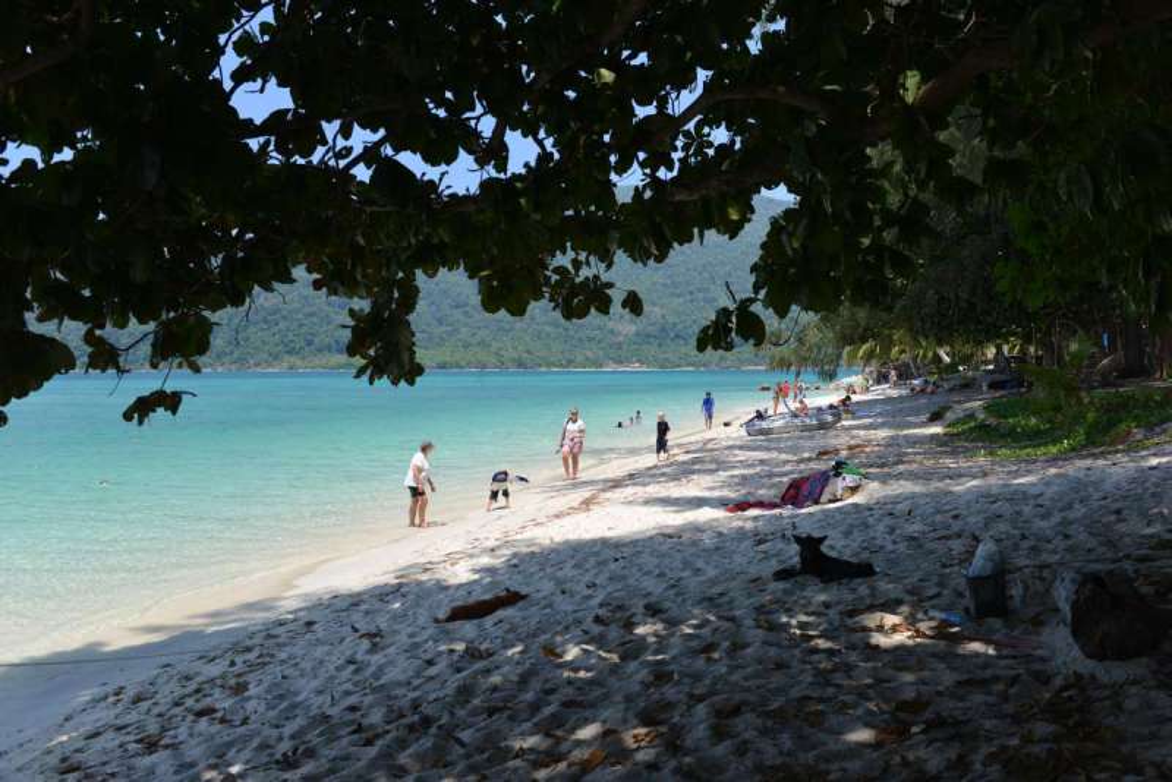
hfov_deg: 58.7
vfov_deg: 41.1
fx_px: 1042
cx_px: 586
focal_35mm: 32
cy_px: 391
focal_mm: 32
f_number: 5.6
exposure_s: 1/125
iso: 100
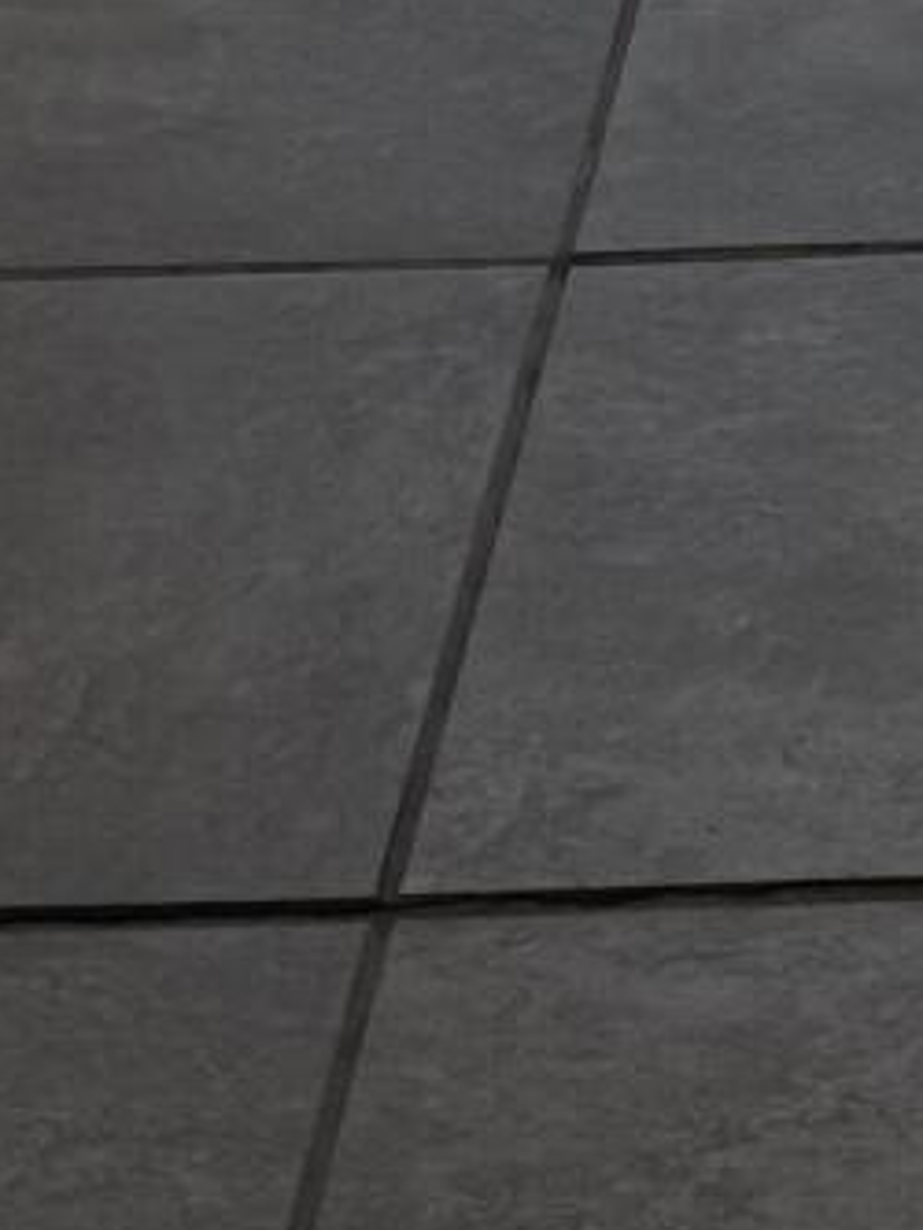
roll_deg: +1.8
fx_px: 5116
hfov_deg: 10.0
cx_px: 1396
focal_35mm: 144
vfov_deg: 10.9
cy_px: -1995
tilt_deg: -8.0
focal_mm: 6.76
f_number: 1.78
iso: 80
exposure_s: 1/5814
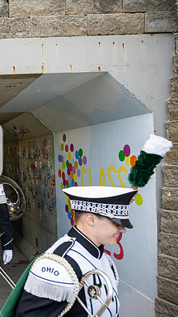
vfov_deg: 52.8
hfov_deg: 26.1
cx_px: -59
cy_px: 159
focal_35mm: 38
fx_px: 319
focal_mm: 24
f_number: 4
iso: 1600
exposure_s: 1/800
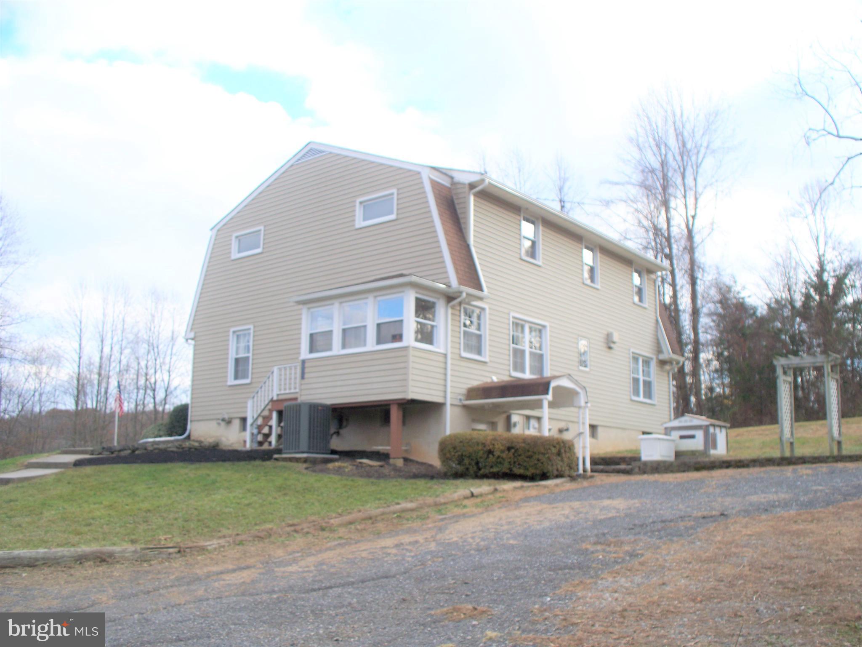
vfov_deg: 39.7
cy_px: 324
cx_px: 431
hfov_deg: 51.4
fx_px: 896
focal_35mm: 36
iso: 64
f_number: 2.8
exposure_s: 1/250
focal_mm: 7.54
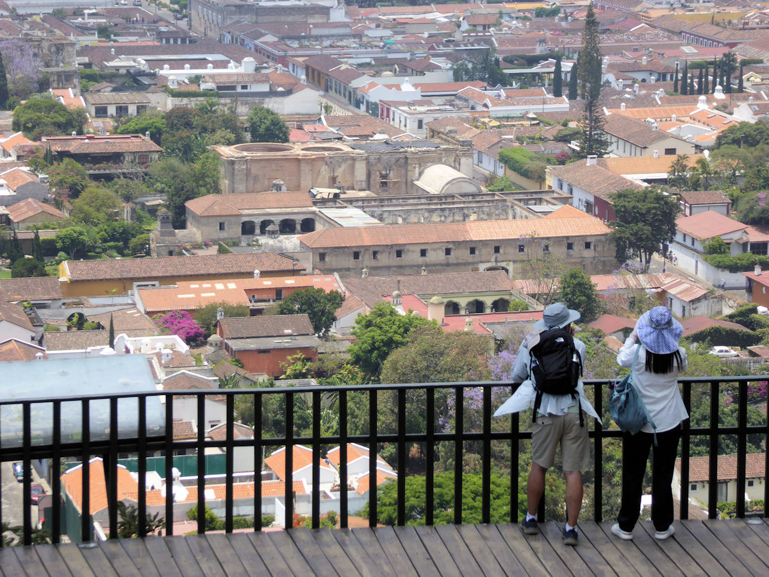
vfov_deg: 11.0
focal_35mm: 135
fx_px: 2999
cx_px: 384
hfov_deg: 14.6
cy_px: 288
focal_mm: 24.2
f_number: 5.3
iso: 100
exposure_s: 1/400
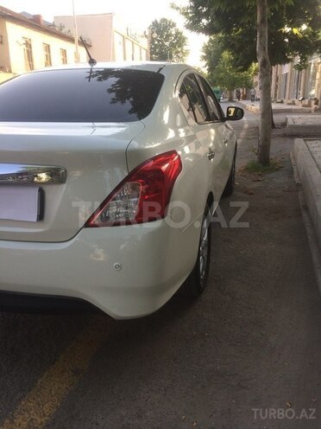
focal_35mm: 29
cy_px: 214
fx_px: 359
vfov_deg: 61.7
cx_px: 160
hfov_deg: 48.2
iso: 32
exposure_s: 1/295
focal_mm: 4.15
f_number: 2.2
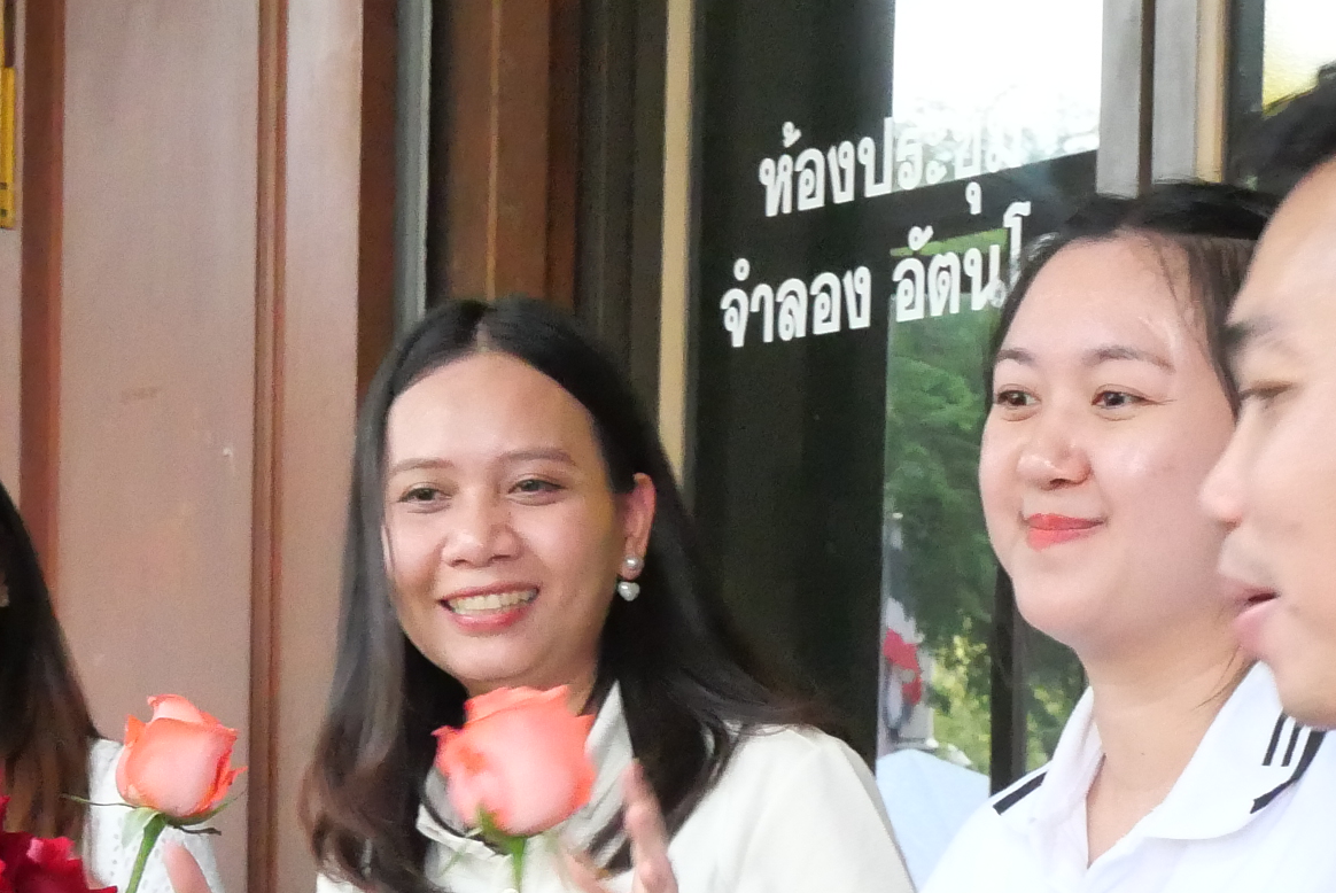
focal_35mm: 118
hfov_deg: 17.3
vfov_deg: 11.4
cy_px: 1042
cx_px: 544
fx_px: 4382
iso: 5000
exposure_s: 1/125
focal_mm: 18
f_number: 5.6
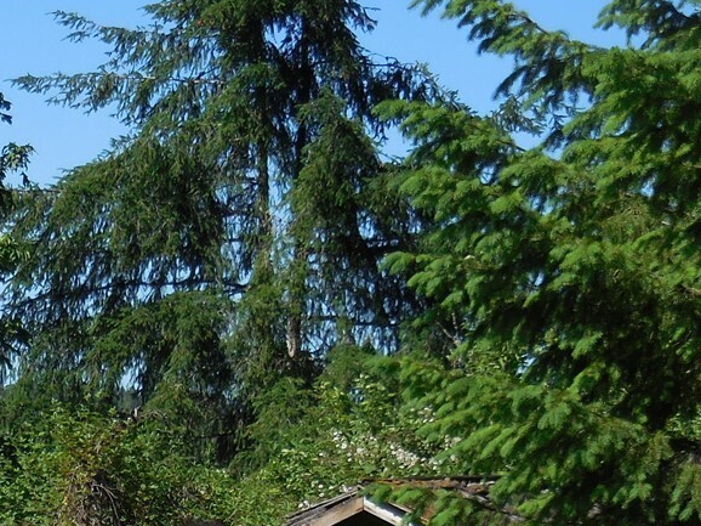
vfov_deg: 10.1
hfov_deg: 13.6
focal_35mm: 144
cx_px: 67
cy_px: 720
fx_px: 2915
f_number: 4.3
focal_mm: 9.4
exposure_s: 1/800
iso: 125
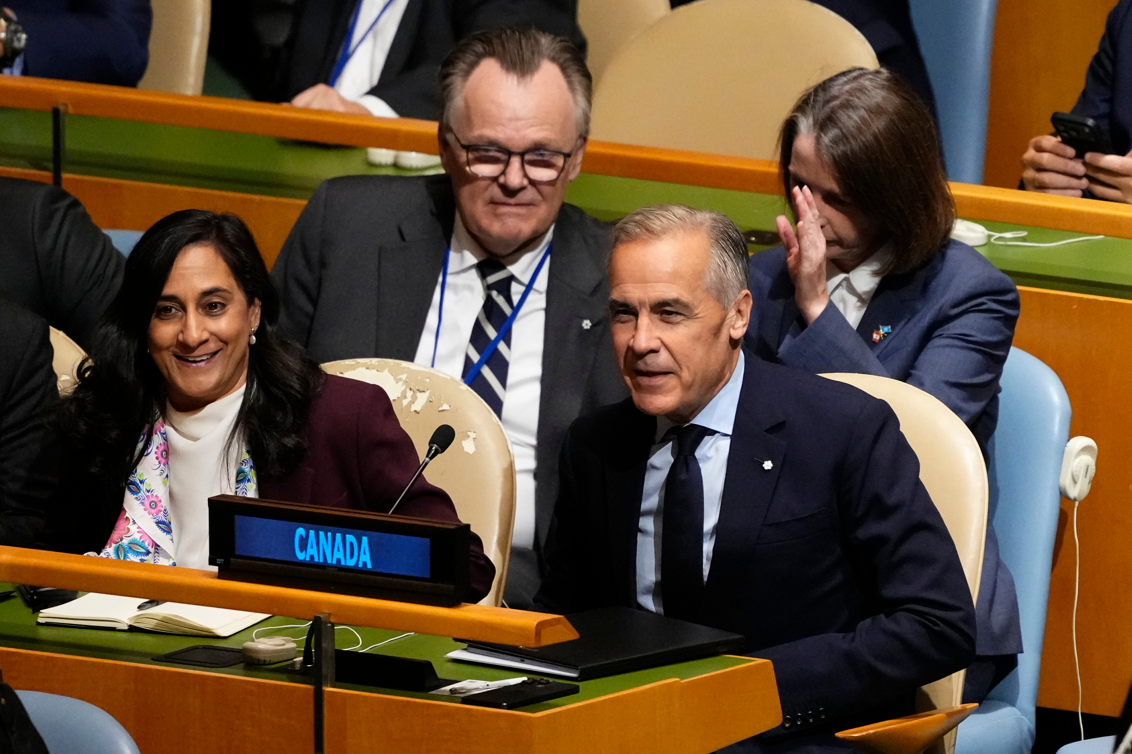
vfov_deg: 3.3
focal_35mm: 420
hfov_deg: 4.9
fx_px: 13202
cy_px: 377
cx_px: 566
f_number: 4
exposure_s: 1/400
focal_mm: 420
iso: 6400
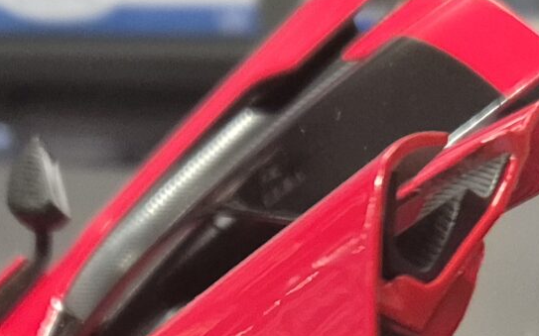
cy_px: 704
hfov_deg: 18.0
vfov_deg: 10.4
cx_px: 425
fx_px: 1689
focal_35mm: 115
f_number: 1.8
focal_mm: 5.4
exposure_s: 1/100
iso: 1250
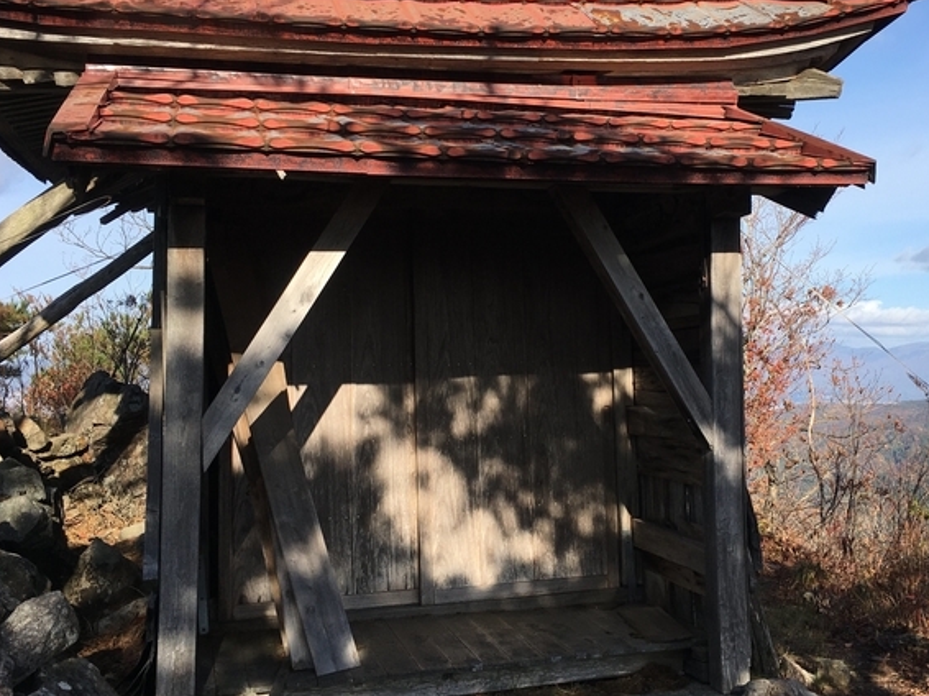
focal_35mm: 41
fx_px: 1100
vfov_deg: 35.0
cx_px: 560
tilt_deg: +5.6
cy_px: 279
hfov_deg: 45.5
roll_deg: -0.6
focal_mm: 4.15
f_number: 2.2
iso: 25
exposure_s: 1/1131
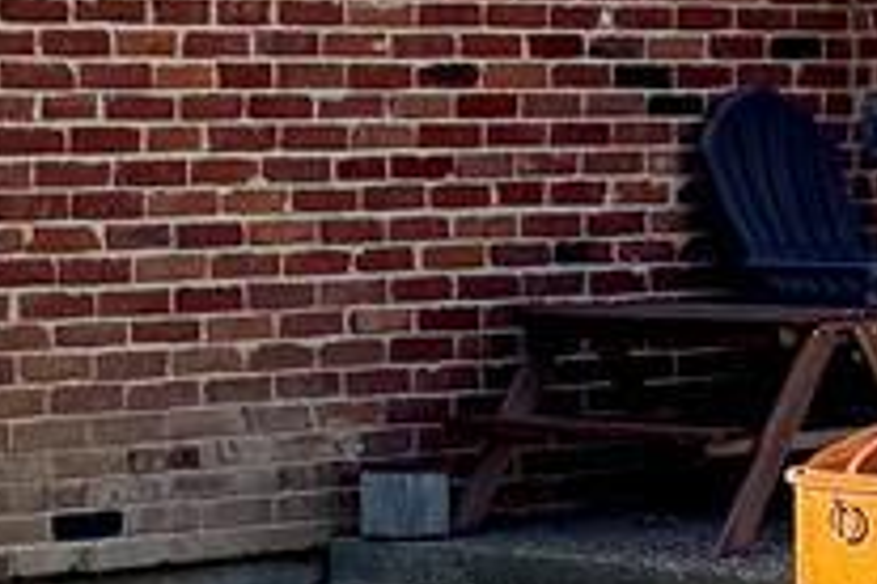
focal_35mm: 193
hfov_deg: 10.6
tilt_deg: +2.0
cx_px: 34
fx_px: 4701
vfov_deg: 7.1
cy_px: 34
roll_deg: +0.0
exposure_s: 1/1524
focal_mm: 6.76
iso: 80
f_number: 1.78
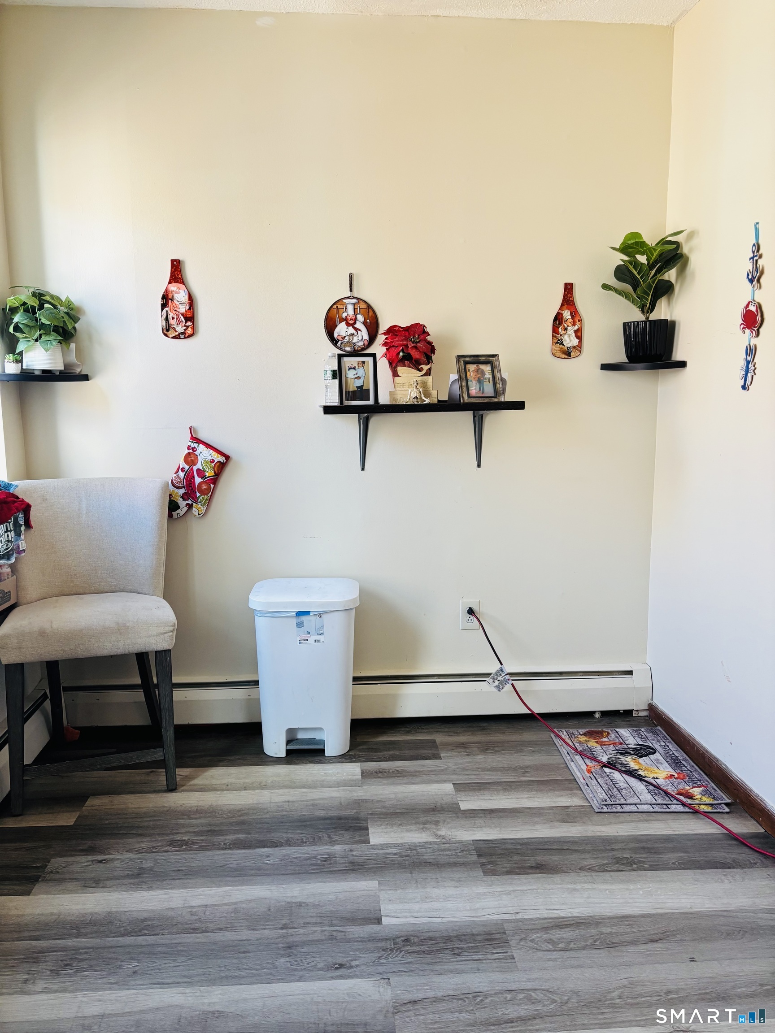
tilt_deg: -8.1
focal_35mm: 26
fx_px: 776
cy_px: 516
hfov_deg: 53.1
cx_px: 388
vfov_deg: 67.3
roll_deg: -0.8
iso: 125
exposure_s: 1/92
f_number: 1.6
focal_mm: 5.96
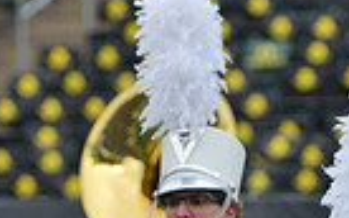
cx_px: 260
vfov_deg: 1.7
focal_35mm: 764
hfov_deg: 2.8
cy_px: 494
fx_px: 7261
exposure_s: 1/1000
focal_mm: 230
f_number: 5.6
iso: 200
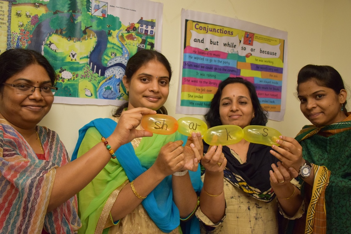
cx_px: 176
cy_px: 117
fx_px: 336
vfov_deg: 38.4
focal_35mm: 34
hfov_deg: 55.1
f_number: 3.8
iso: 2200
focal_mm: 23
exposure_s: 1/60
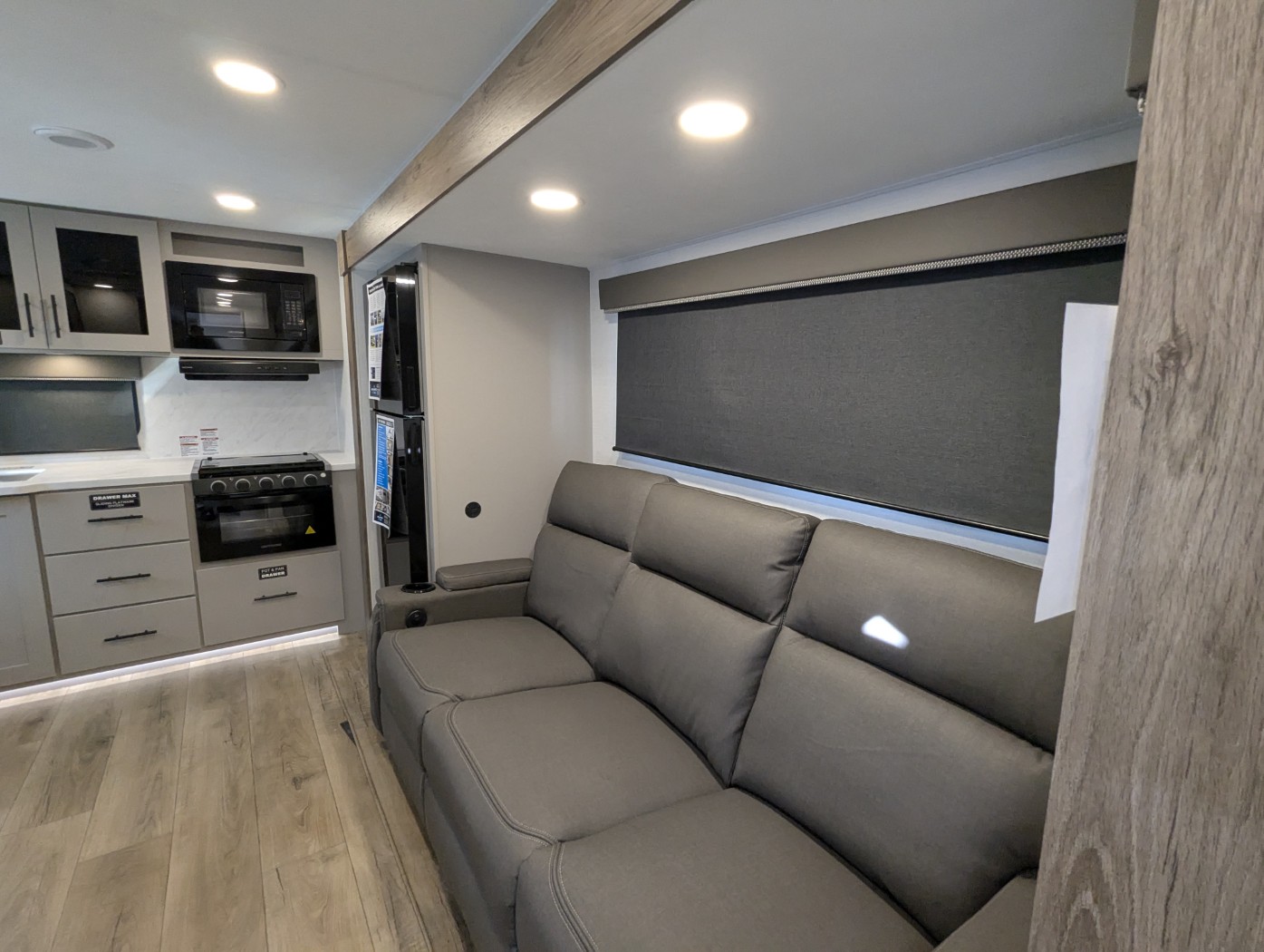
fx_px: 585
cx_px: 632
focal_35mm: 16
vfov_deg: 78.2
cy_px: 476
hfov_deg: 94.4
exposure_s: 1/125
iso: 405
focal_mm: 2.35
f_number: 2.2
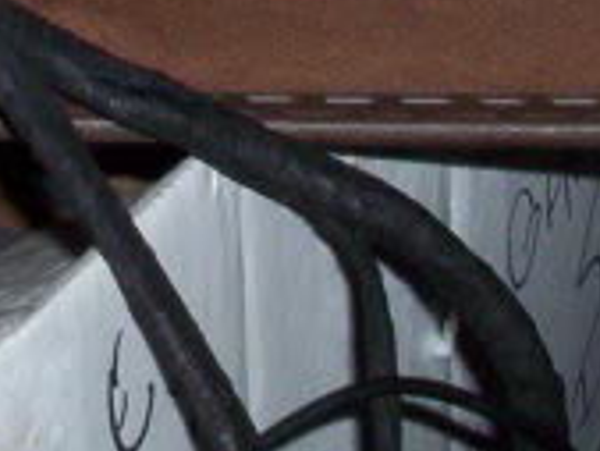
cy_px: -554
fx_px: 3192
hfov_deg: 10.7
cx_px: 355
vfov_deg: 7.6
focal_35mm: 184
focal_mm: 4.99
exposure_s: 1/60
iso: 140
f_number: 4.5
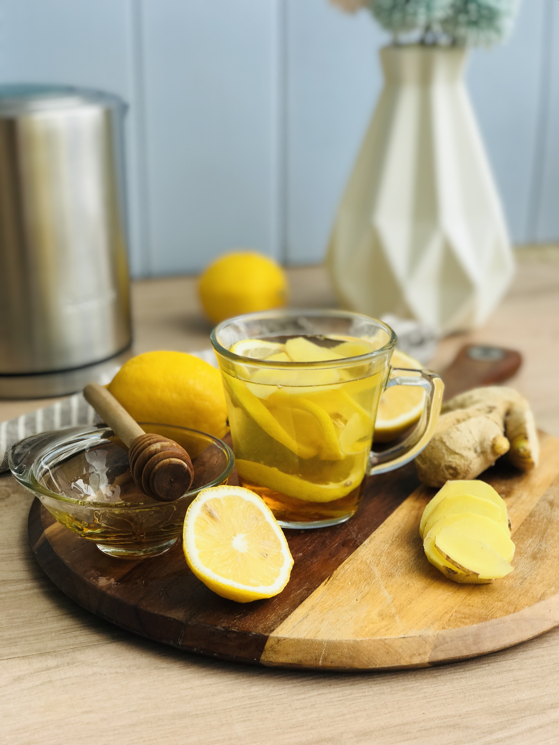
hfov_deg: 25.7
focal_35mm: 57
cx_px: 280
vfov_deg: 33.8
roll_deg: +0.7
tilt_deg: -19.5
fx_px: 1227
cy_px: 372
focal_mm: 6.6
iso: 20
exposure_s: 1/208
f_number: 2.8
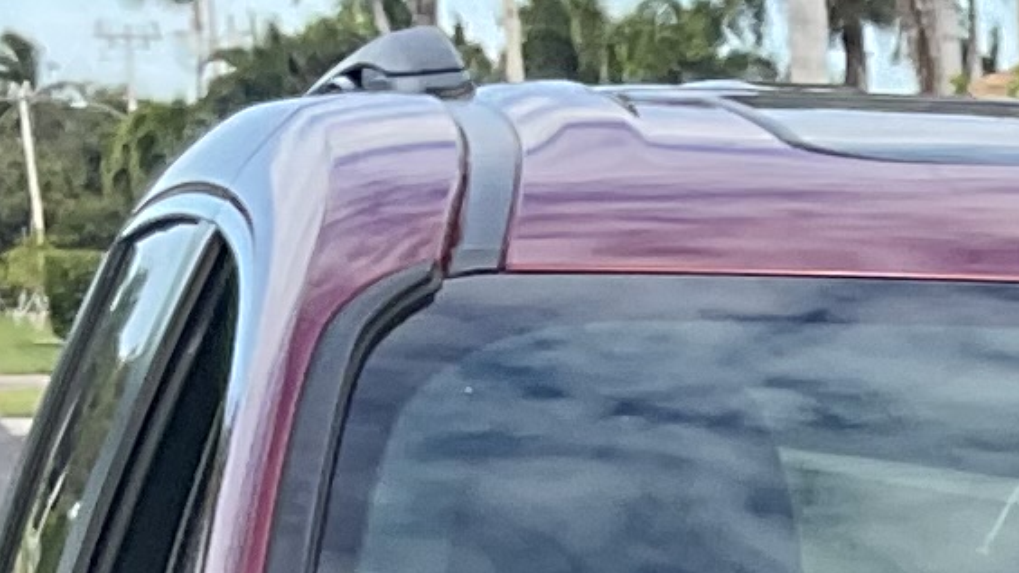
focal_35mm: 226
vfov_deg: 4.9
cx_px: 1727
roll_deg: -0.9
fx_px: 6105
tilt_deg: -16.0
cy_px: 2180
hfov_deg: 9.2
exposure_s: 1/816
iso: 16
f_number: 1.8
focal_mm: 3
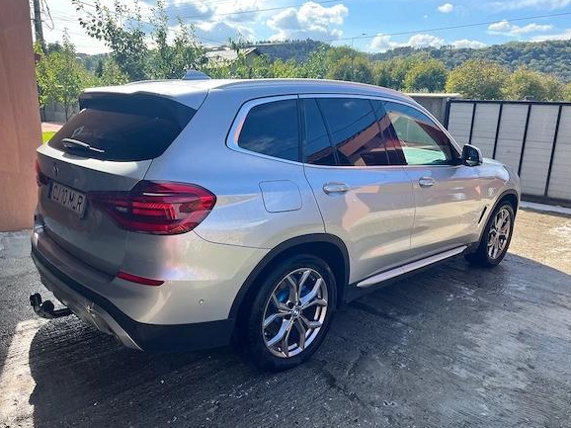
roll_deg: -2.1
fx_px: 445
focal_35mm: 27
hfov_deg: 65.3
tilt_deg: -14.1
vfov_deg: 51.3
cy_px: 212
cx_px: 293
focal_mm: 5.1
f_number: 1.6
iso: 50
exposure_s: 1/891
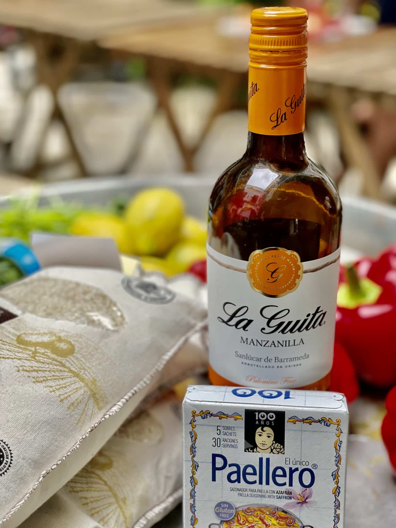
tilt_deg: -23.2
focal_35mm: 52
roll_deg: -0.3
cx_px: 198
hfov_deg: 28.0
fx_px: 793
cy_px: 264
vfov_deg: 36.8
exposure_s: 1/122
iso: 40
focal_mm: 6
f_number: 2
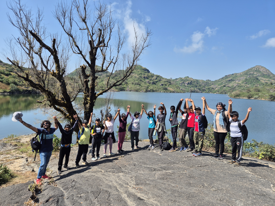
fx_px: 183
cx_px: 138
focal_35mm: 23
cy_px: 103
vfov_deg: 58.9
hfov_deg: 73.9
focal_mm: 5.4
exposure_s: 1/1300
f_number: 1.8
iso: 25
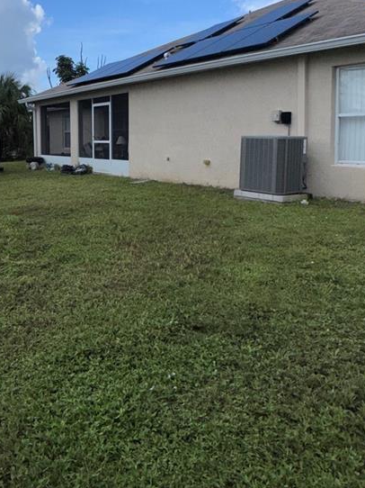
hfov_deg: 44.4
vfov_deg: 57.2
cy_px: 165
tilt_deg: -3.4
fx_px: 436
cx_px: 106
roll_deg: +0.9
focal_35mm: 31
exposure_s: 1/5263
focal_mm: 2.22
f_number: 2.2
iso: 32
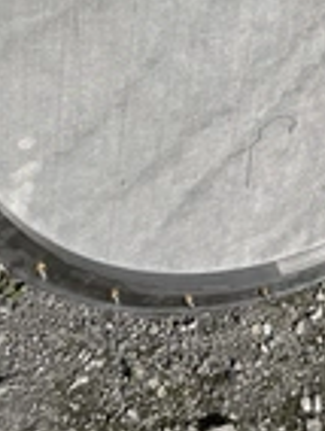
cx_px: 270
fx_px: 911
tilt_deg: -36.2
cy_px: -106
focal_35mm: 73
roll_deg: -8.9
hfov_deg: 20.0
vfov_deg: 23.9
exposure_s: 1/5556
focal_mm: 5.1
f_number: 1.6
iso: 50
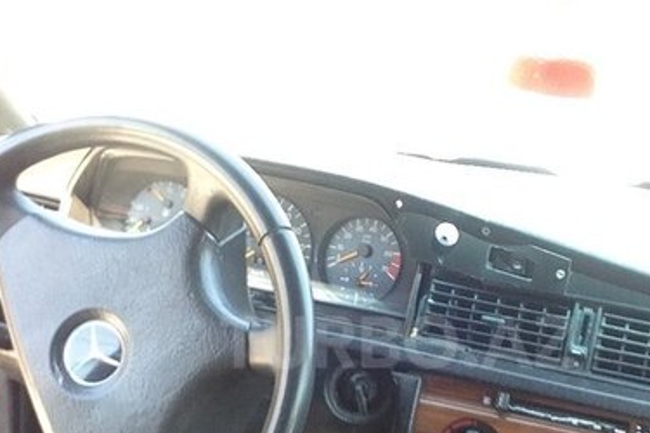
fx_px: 1155
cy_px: 342
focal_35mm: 64
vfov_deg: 21.0
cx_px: 397
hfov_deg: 31.3
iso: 32
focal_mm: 2.18
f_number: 2.4
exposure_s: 1/30
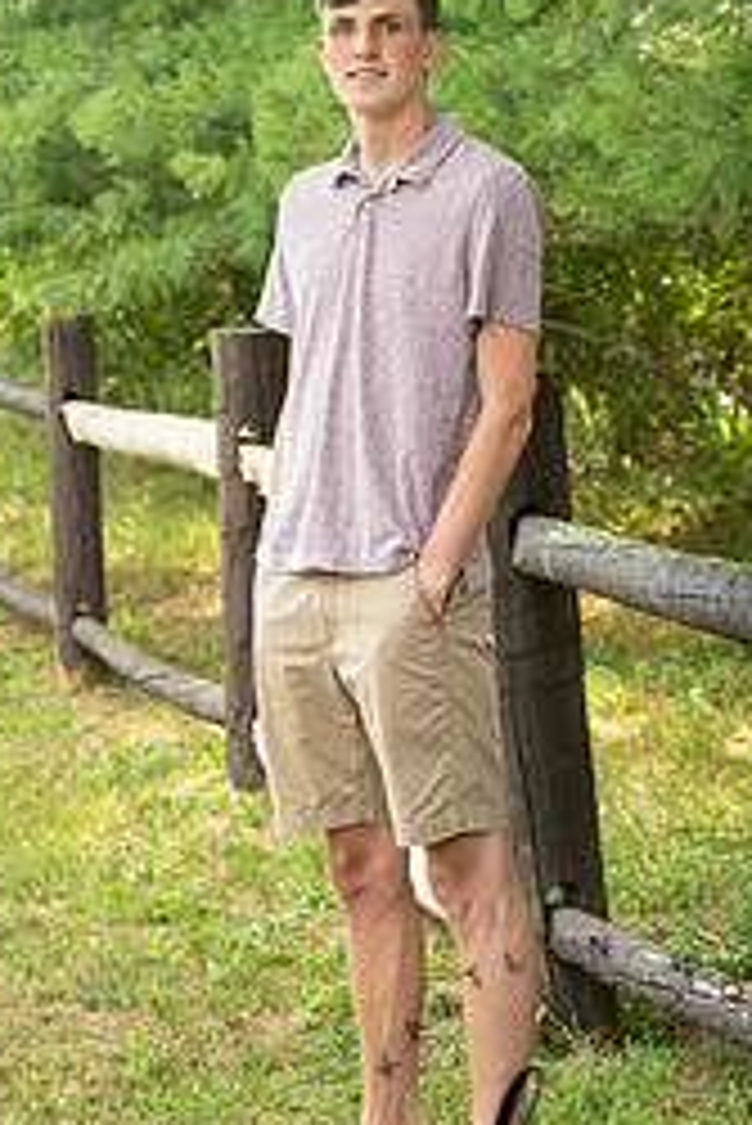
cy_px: 454
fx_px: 4224
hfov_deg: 10.2
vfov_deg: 15.2
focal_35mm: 135
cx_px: 320
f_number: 6.3
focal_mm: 75
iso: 500
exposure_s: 1/200
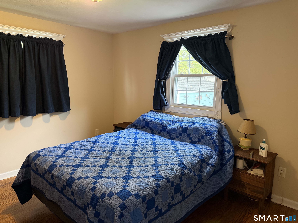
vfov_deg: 56.8
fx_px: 207
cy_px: 112
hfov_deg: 71.6
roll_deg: -0.3
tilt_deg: -8.5
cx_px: 149
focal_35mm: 24
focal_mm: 6.76
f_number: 1.78
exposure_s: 1/60
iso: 500
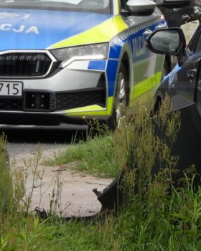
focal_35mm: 985
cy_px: 63
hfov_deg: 1.6
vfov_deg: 2.0
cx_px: 343
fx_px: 7324
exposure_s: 1/320
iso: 100
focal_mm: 62.1
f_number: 4.5
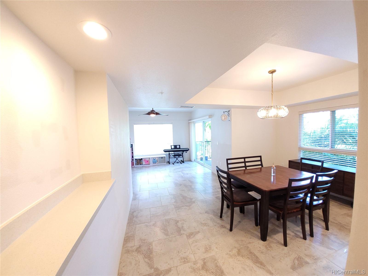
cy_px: 138
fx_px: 138
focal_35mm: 13
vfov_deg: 89.9
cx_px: 184
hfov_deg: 106.2
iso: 160
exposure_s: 1/20
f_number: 2.2
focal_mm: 1.74
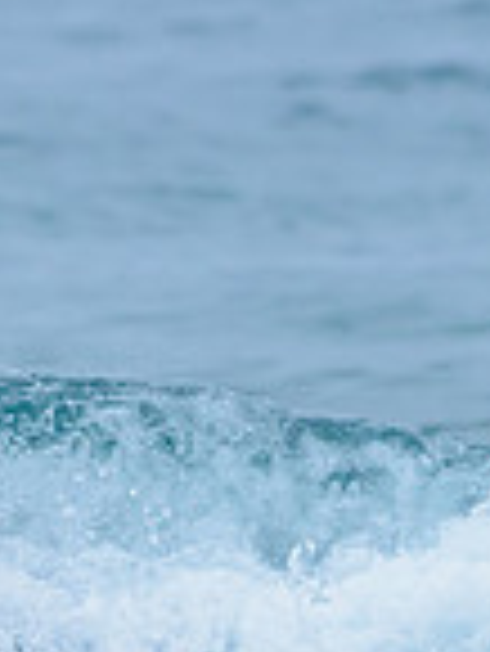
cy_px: 744
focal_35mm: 2411
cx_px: -335
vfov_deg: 0.8
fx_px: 45438
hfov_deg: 0.6
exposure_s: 1/2000
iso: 800
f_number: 5.6
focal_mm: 500
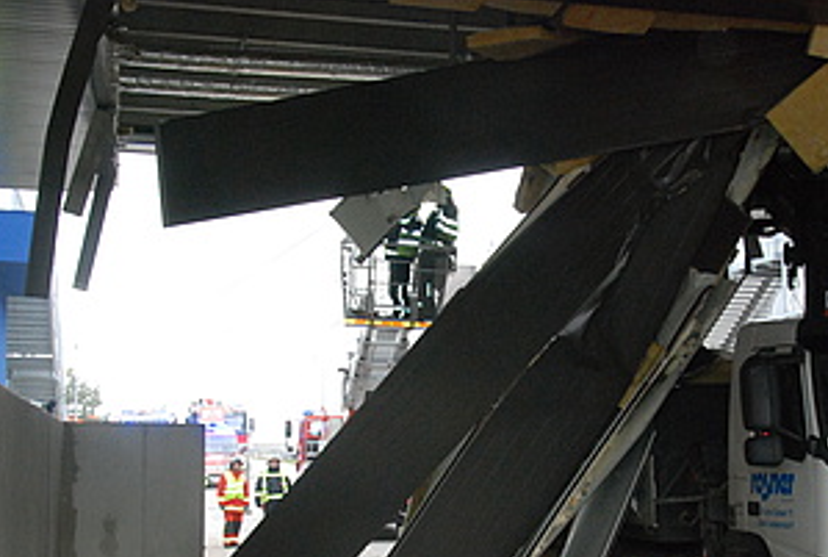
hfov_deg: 32.2
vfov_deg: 21.9
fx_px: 1430
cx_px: 514
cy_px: 398
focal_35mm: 62
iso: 1250
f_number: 7.1
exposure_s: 1/200
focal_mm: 26
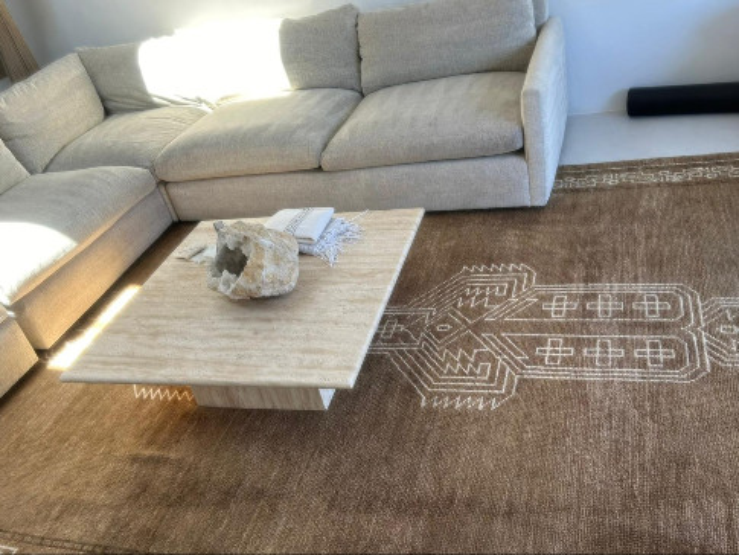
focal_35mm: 57
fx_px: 1217
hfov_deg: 33.8
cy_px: 278
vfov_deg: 25.7
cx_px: 370
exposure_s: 1/23
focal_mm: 6.6
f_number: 2.8
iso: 20
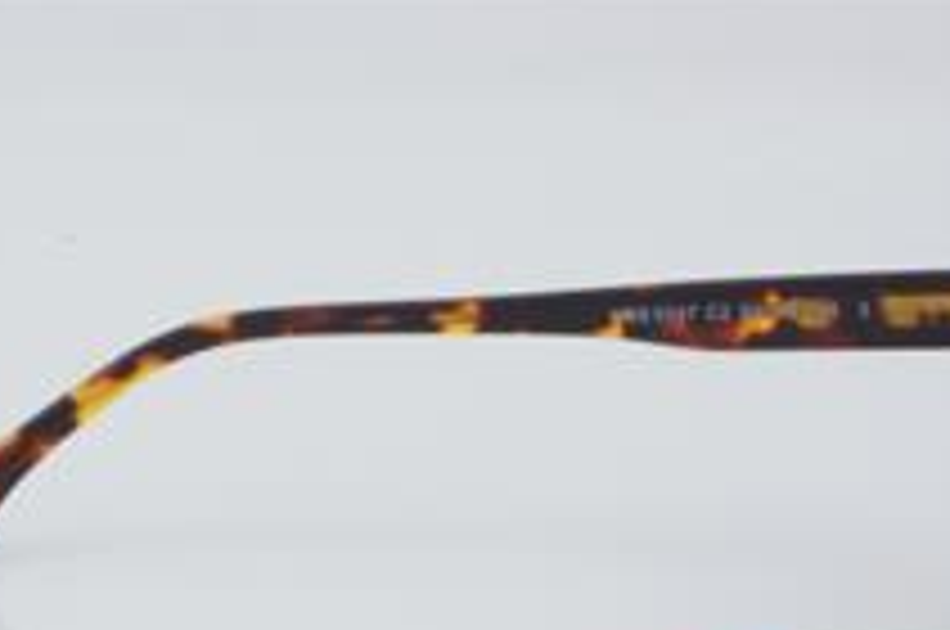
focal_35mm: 142
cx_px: 401
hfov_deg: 14.5
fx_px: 3741
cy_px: 576
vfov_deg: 9.6
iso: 100
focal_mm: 50
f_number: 32
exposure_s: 1/3
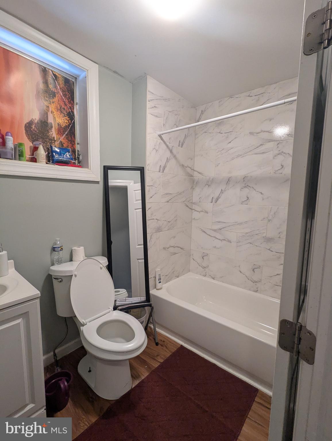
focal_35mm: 16
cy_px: 220
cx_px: 166
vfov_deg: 94.4
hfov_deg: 78.2
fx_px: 204
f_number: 2.2
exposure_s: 1/60
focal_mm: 2.35
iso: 243
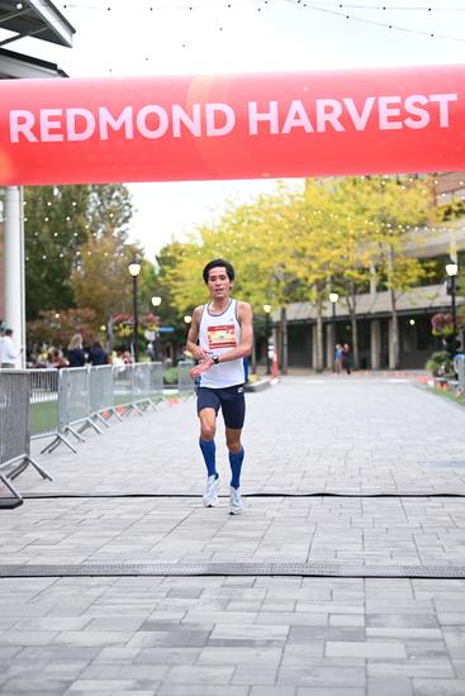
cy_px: 348
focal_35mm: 70
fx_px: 1355
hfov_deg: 19.5
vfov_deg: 28.8
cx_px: 232
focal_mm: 70
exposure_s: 1/800
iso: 1600
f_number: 2.8
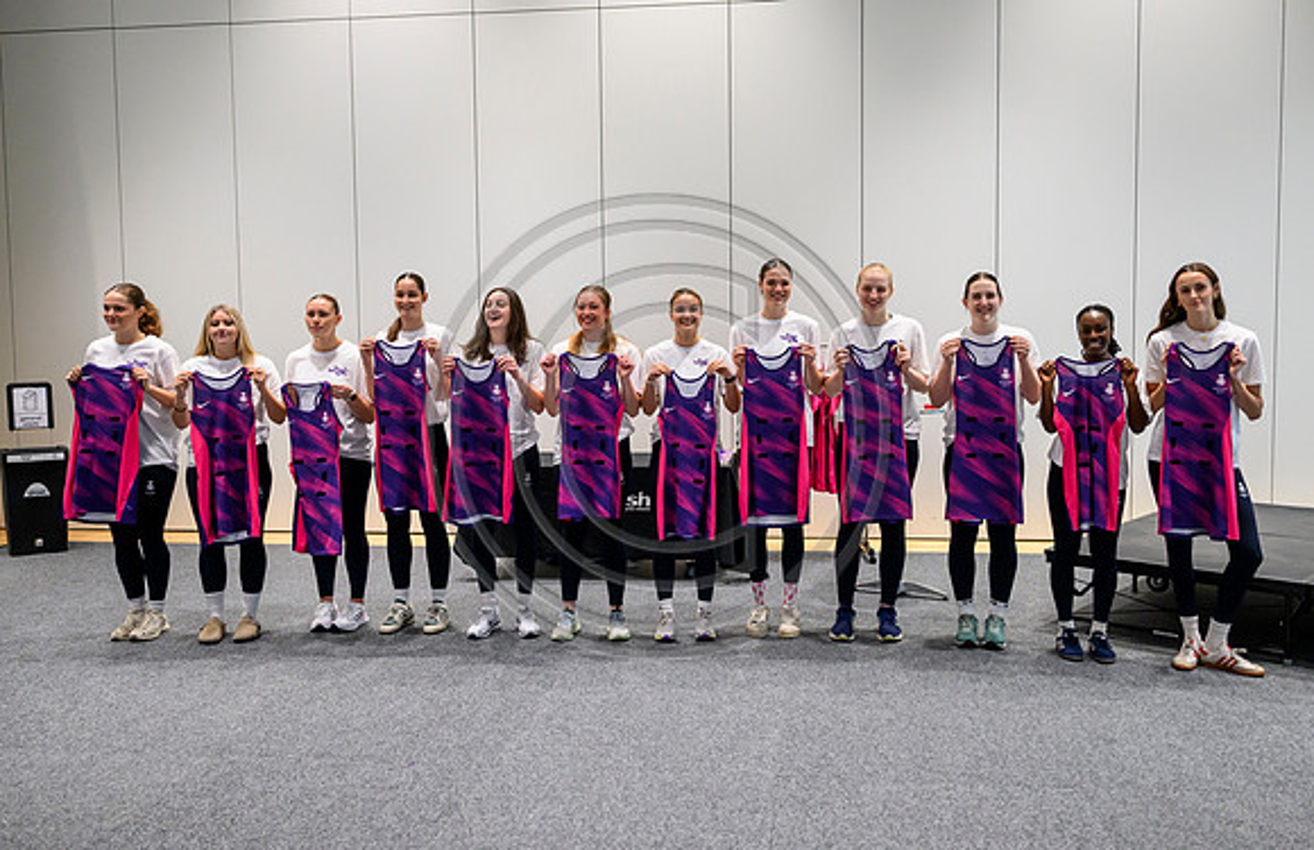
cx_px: 702
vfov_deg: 43.8
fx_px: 1057
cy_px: 408
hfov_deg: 63.7
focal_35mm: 29
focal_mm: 24
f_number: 2.8
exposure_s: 1/400
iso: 4000
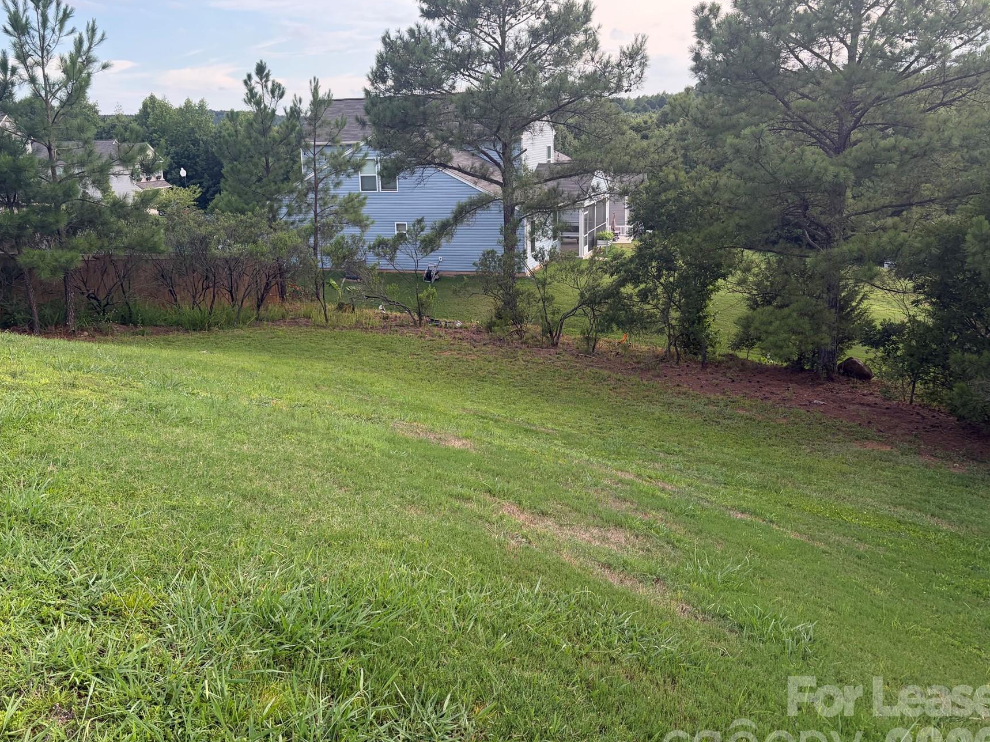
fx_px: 886
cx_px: 419
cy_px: 347
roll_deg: +2.8
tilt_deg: -15.3
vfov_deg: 45.4
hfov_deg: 58.1
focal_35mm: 31
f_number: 1.6
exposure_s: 1/417
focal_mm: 5.96
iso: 64
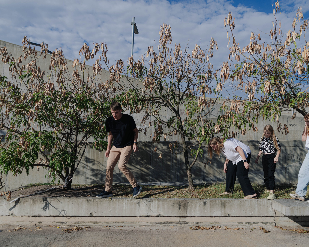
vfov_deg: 51.5
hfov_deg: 61.7
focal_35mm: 28
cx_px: 185
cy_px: 127
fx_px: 256
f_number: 3.5
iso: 100
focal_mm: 24
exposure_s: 1/2000
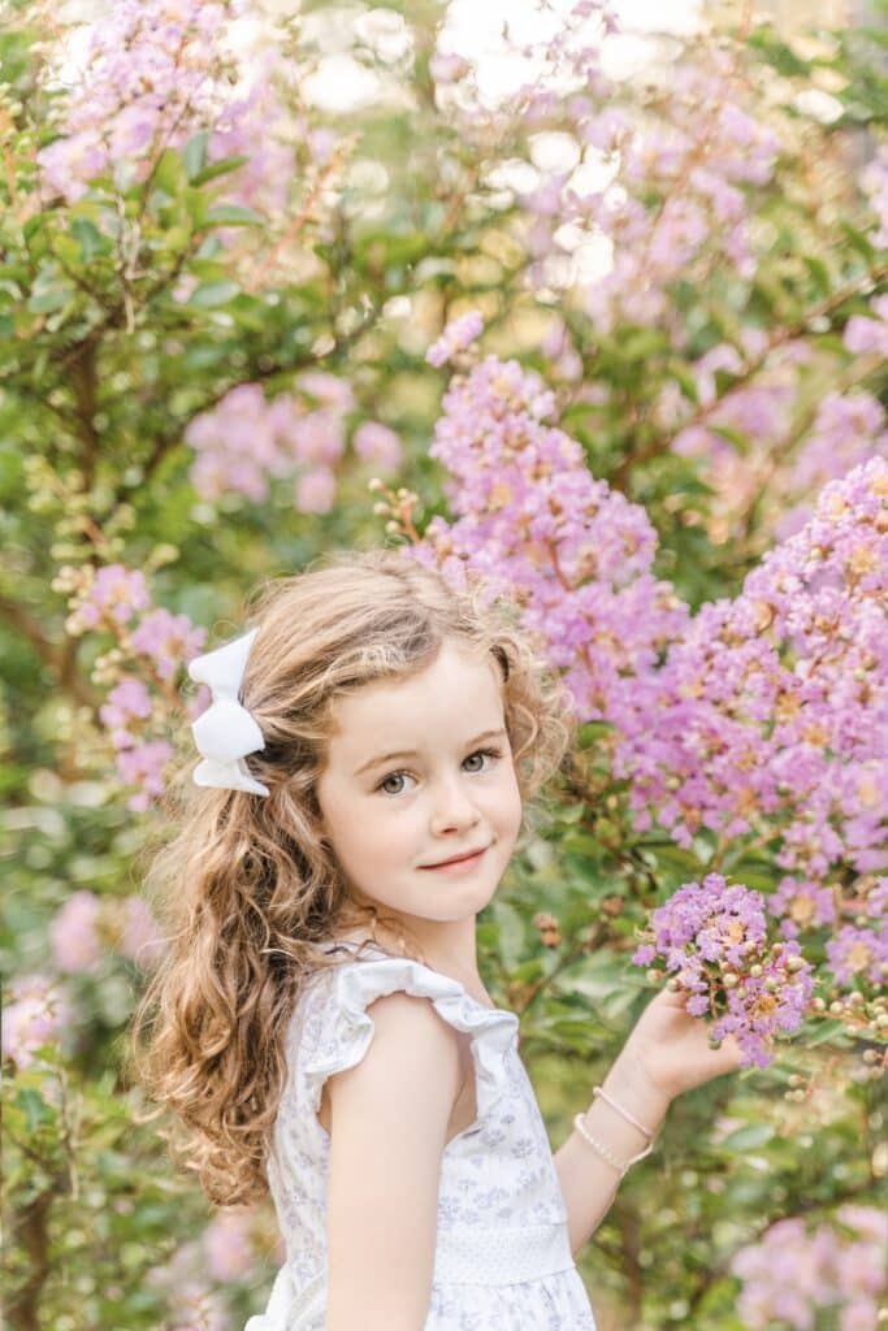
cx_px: 444
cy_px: 666
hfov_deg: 18.2
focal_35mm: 75
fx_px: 2774
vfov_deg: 27.0
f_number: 2.8
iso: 320
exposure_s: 1/400
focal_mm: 75
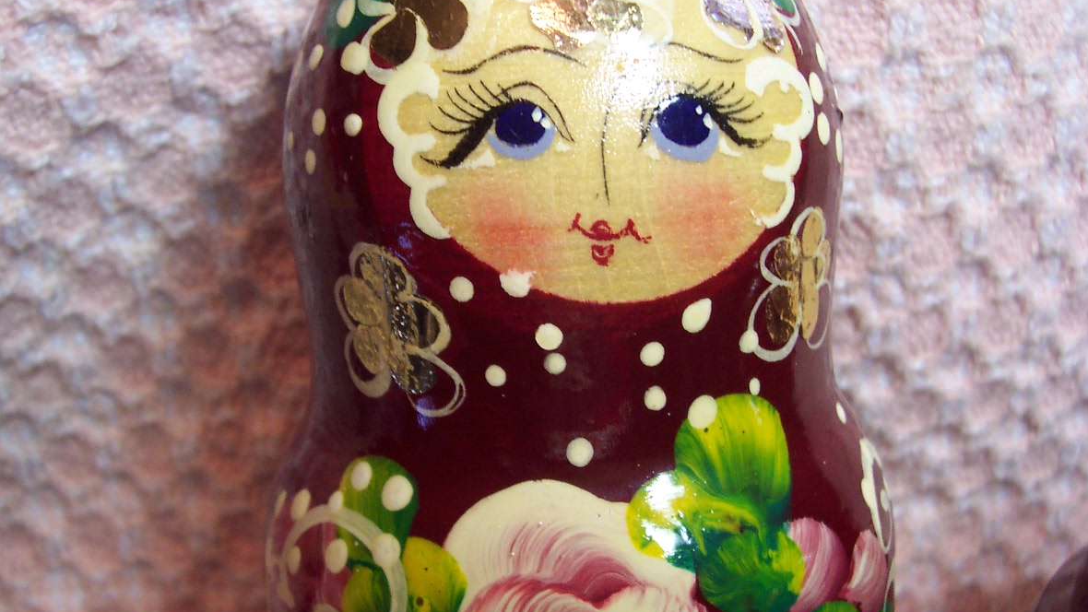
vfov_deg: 29.0
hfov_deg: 49.4
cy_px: 317
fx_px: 1183
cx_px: 538
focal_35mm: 41
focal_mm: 5.6
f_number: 2.8
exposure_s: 1/30
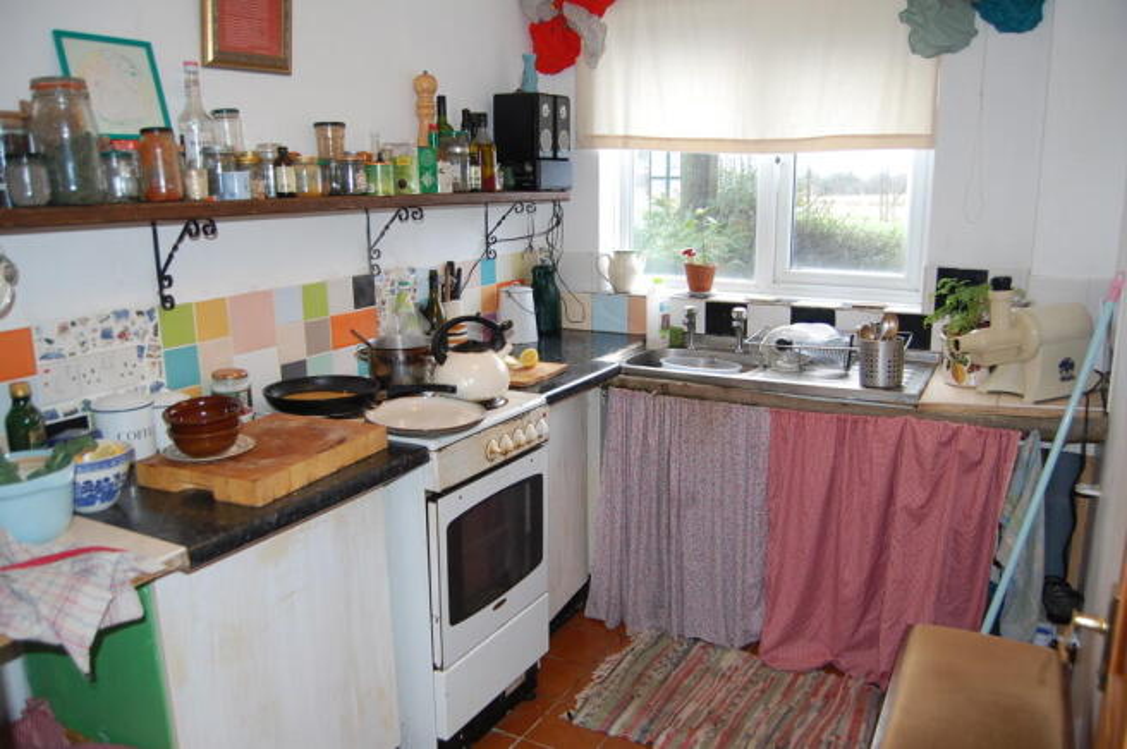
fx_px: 844
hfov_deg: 67.4
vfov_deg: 47.8
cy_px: 374
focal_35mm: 27
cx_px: 564
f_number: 3.5
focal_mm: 18
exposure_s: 1/60
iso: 400
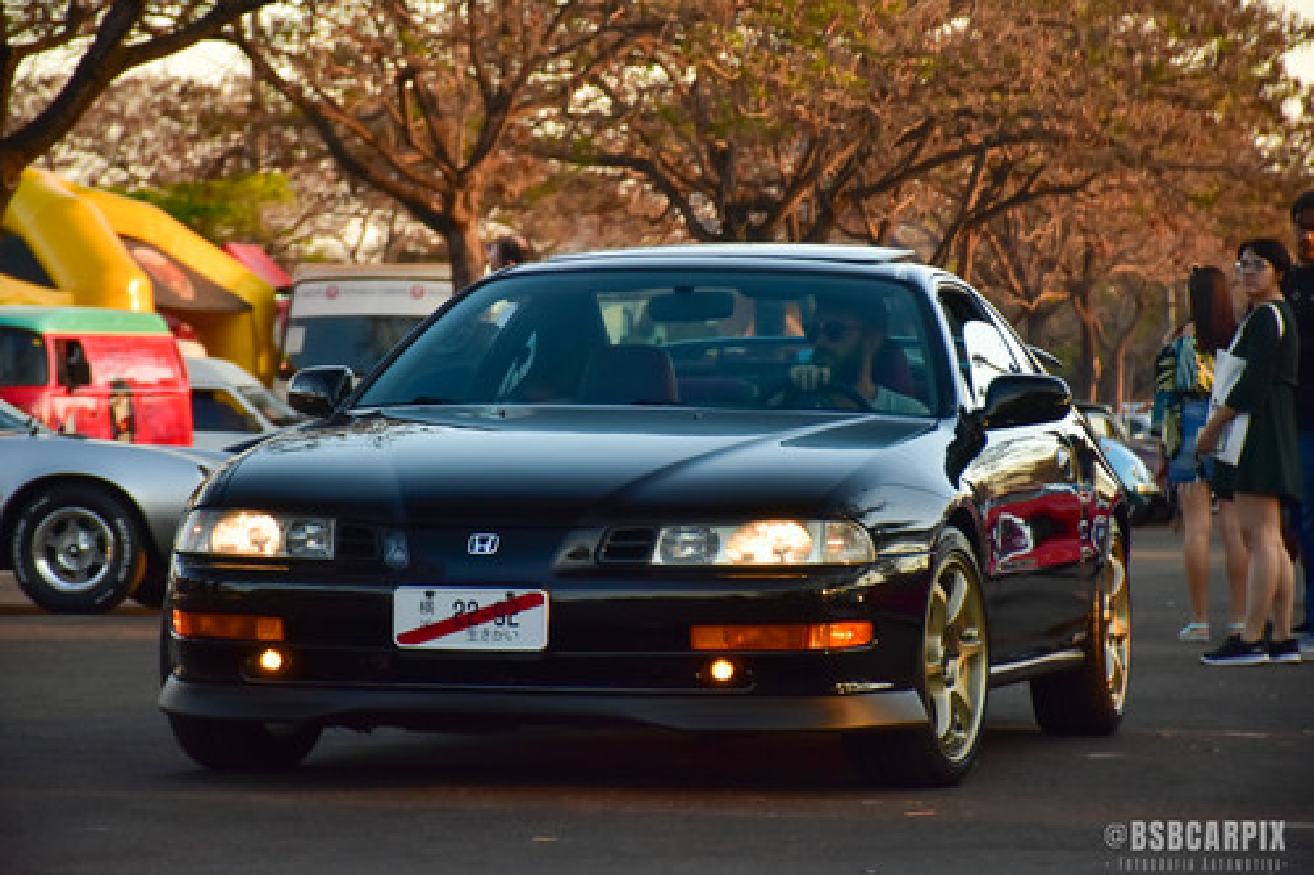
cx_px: 657
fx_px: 5747
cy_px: 438
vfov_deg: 8.7
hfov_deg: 13.0
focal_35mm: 158
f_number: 5.6
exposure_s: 1/500
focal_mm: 105
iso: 800
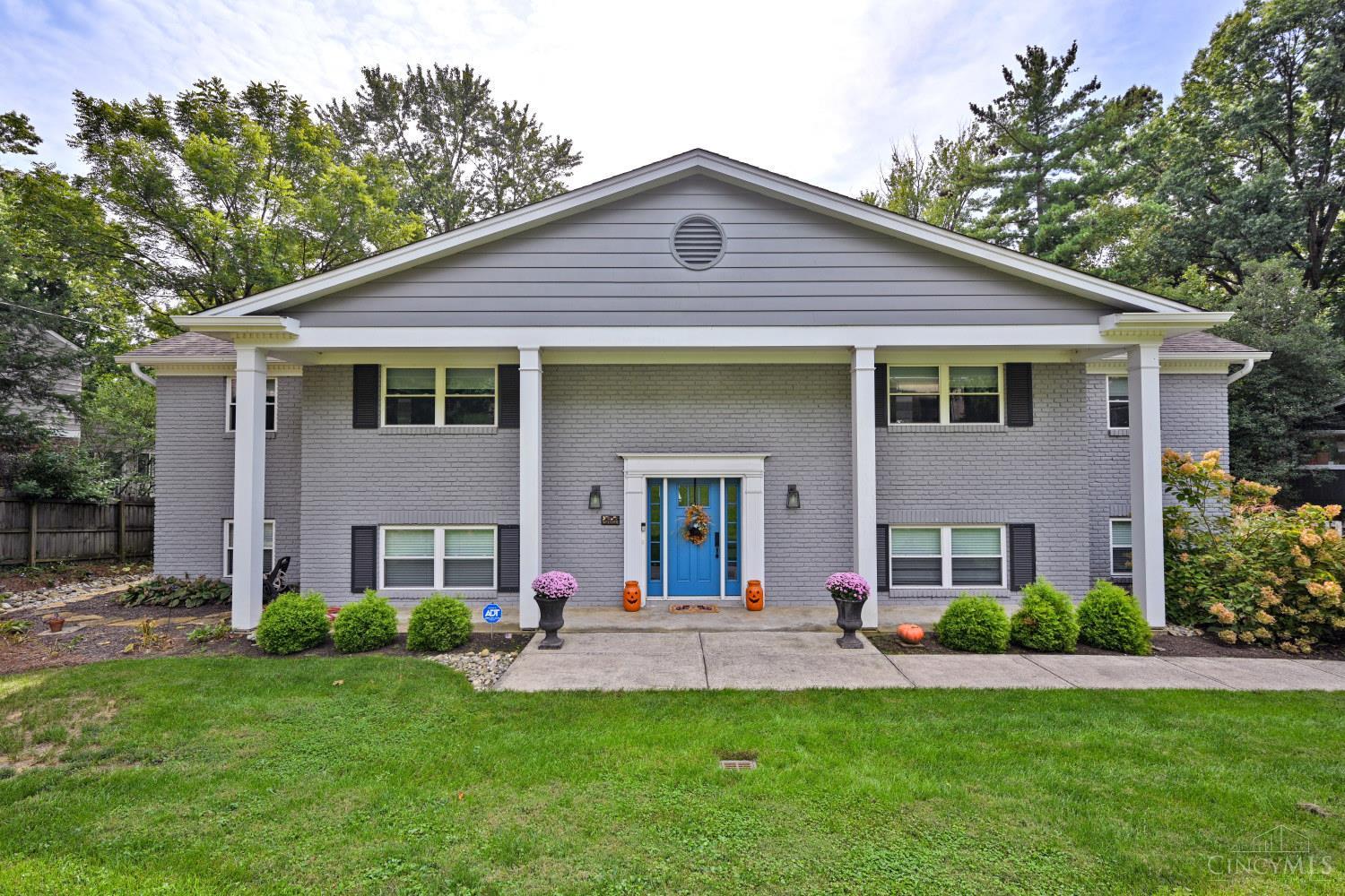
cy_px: 448
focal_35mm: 16
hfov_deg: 96.7
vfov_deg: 73.7
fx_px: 598
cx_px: 672
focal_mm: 16
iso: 100
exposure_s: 1/320
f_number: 7.1
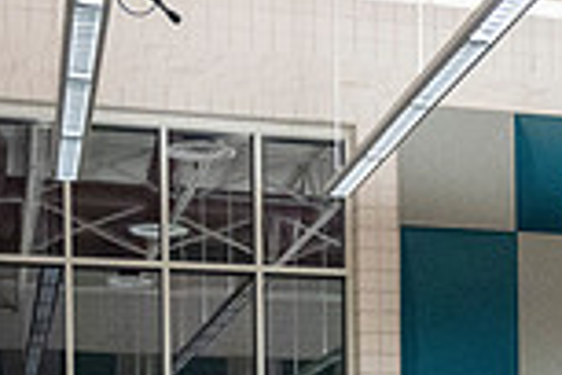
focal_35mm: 91
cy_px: 557
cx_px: 441
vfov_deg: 14.1
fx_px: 1420
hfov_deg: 22.1
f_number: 4
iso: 10000
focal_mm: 24
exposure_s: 1/500
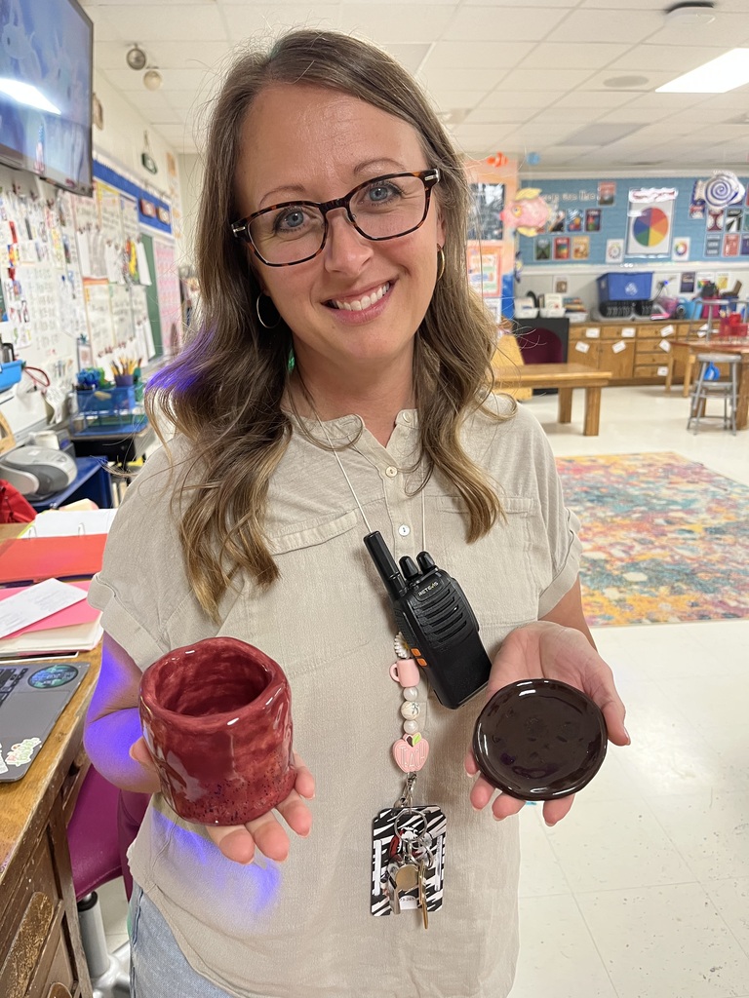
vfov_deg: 67.3
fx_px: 750
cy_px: 499
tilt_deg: -15.3
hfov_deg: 53.1
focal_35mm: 26
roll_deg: +1.2
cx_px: 374
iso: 200
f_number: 1.6
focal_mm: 5.1
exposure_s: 1/60
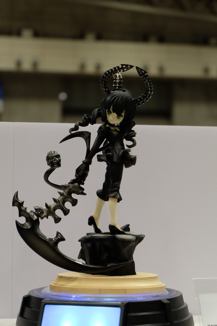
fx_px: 678
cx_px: 108
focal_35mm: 75
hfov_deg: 18.2
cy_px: 163
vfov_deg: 27.0
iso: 3200
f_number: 5.6
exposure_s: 1/100
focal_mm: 50
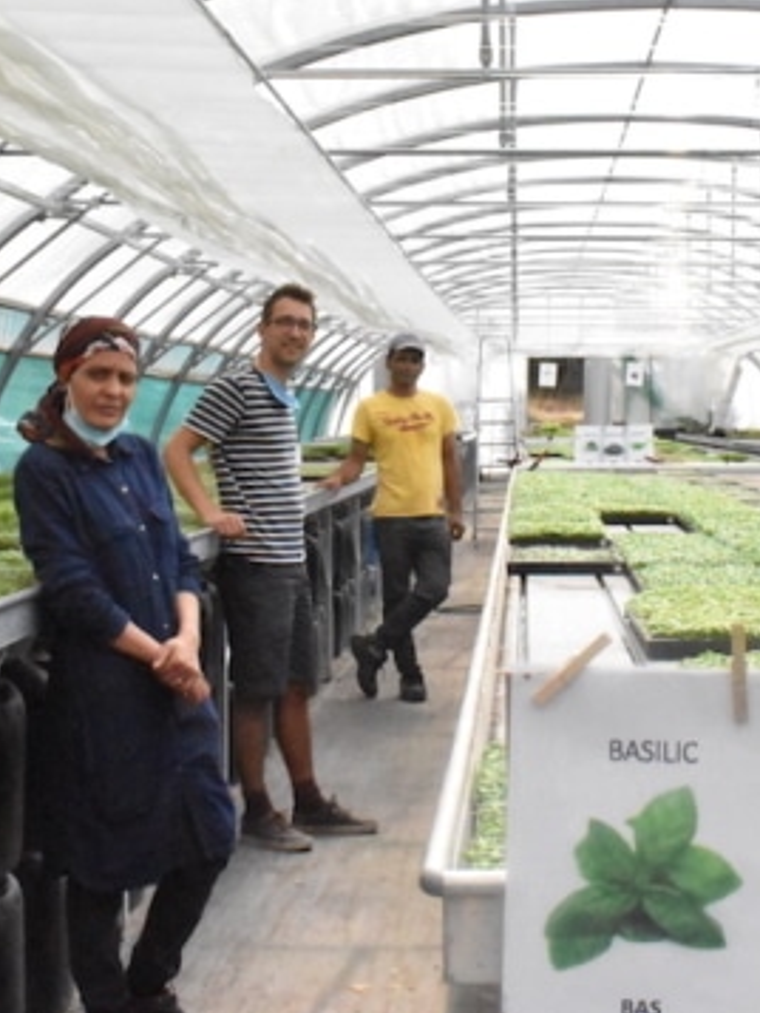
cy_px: 443
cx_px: 499
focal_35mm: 62
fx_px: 1814
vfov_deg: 31.2
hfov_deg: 23.6
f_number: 22
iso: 12800
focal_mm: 20
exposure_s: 1/3200
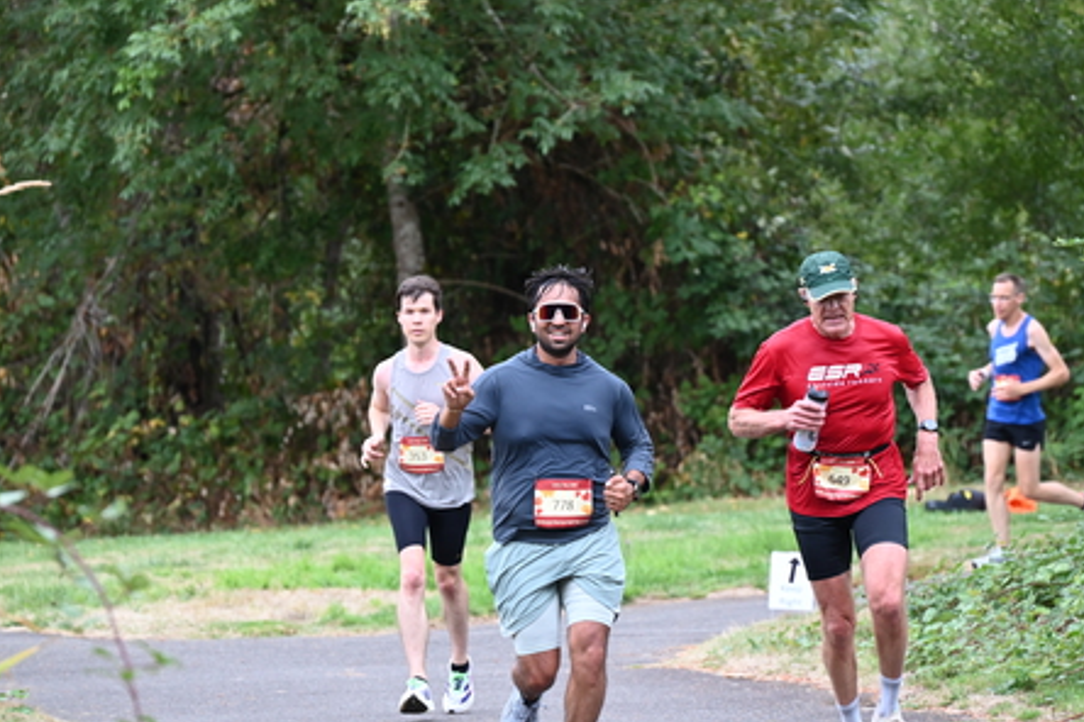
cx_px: 520
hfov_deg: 8.3
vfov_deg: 5.5
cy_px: 357
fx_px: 7467
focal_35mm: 248
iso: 1000
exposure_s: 1/250
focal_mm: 200
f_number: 6.3
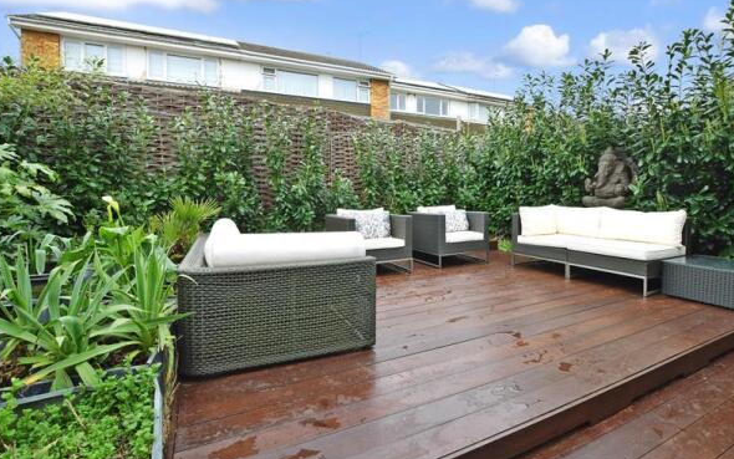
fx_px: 340
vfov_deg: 67.7
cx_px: 396
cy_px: 198
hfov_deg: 94.2
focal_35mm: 17
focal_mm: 10
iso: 400
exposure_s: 1/125
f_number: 11
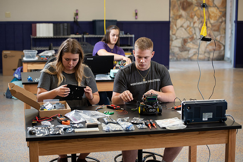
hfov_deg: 28.8
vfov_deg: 19.5
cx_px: 122
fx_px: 473
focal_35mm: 70
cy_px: 81
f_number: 4
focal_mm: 70
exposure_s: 1/200
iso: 1000
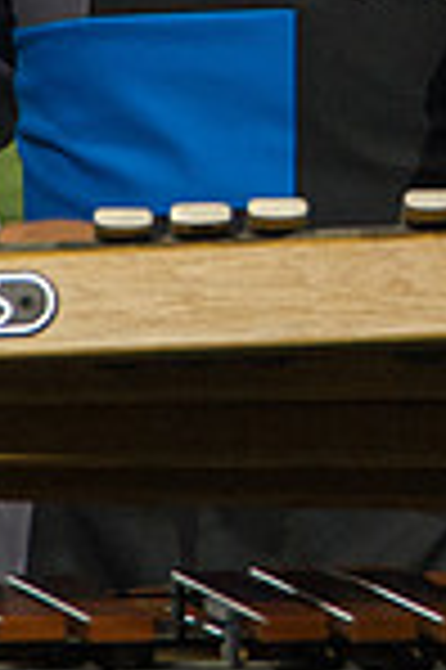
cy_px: -49
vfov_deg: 3.1
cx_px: 403
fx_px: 12237
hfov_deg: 2.1
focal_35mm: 657
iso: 1800
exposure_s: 1/160
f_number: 5.6
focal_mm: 120
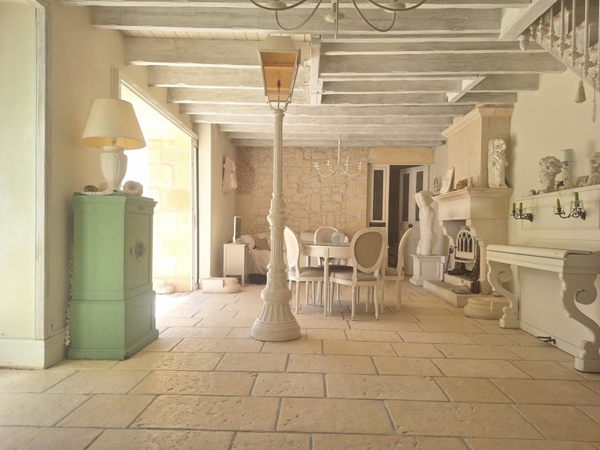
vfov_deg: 56.8
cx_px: 305
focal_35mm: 24
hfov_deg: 71.6
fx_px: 416
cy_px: 226
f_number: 1.8
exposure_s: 1/267
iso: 40
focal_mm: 5.54
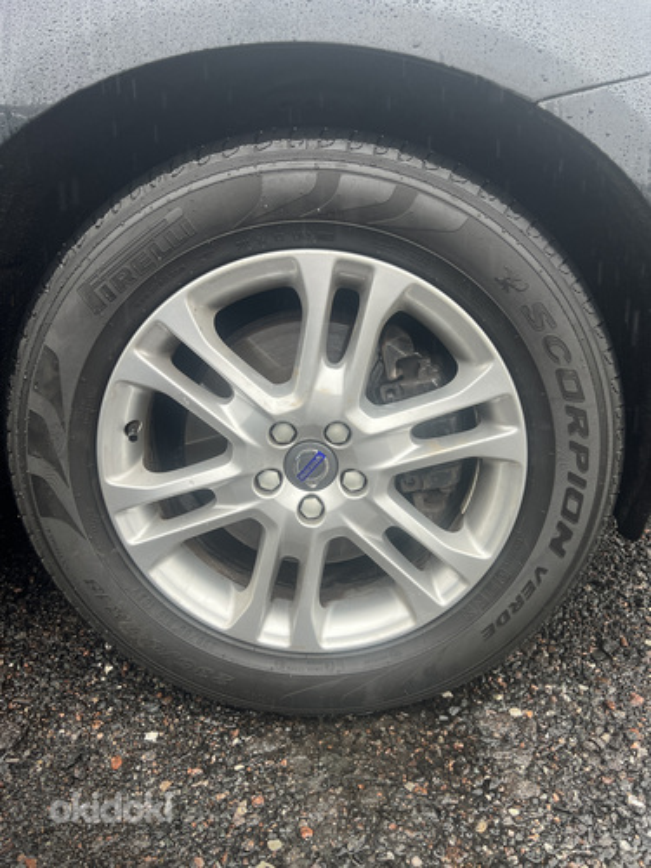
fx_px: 652
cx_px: 326
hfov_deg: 53.1
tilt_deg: -18.8
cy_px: 434
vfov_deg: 67.3
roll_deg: +3.3
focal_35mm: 26
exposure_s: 1/197
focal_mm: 5.7
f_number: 1.5
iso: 40
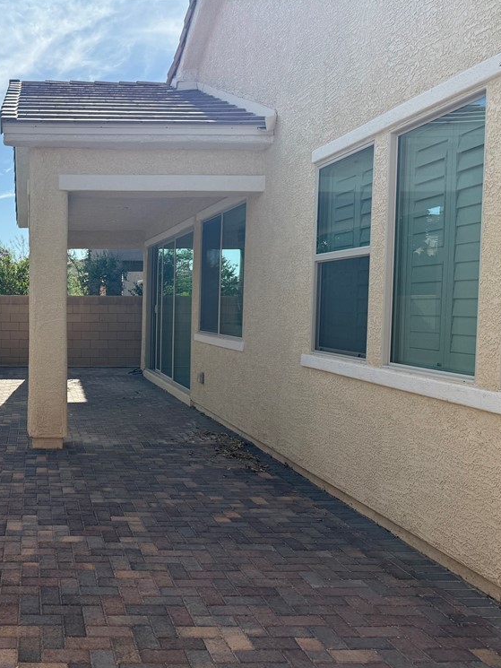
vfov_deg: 55.3
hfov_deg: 39.9
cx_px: 52
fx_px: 637
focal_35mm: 33
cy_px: 340
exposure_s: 1/5319
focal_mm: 6.76
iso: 100
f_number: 1.78
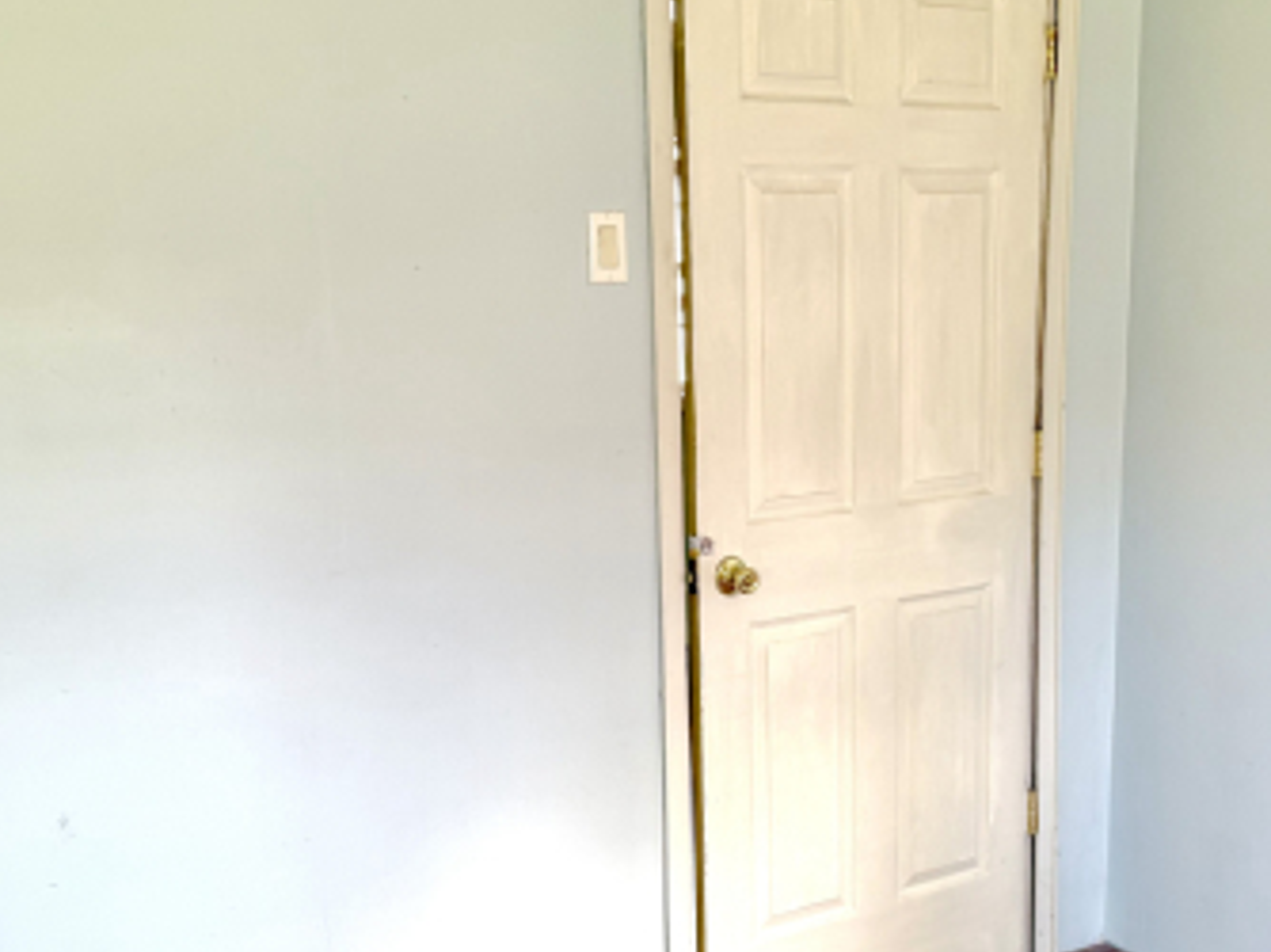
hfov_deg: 39.4
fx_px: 1761
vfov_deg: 30.0
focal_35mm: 48
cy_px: 625
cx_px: 786
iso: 100
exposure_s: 1/121
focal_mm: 6.76
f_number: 1.78
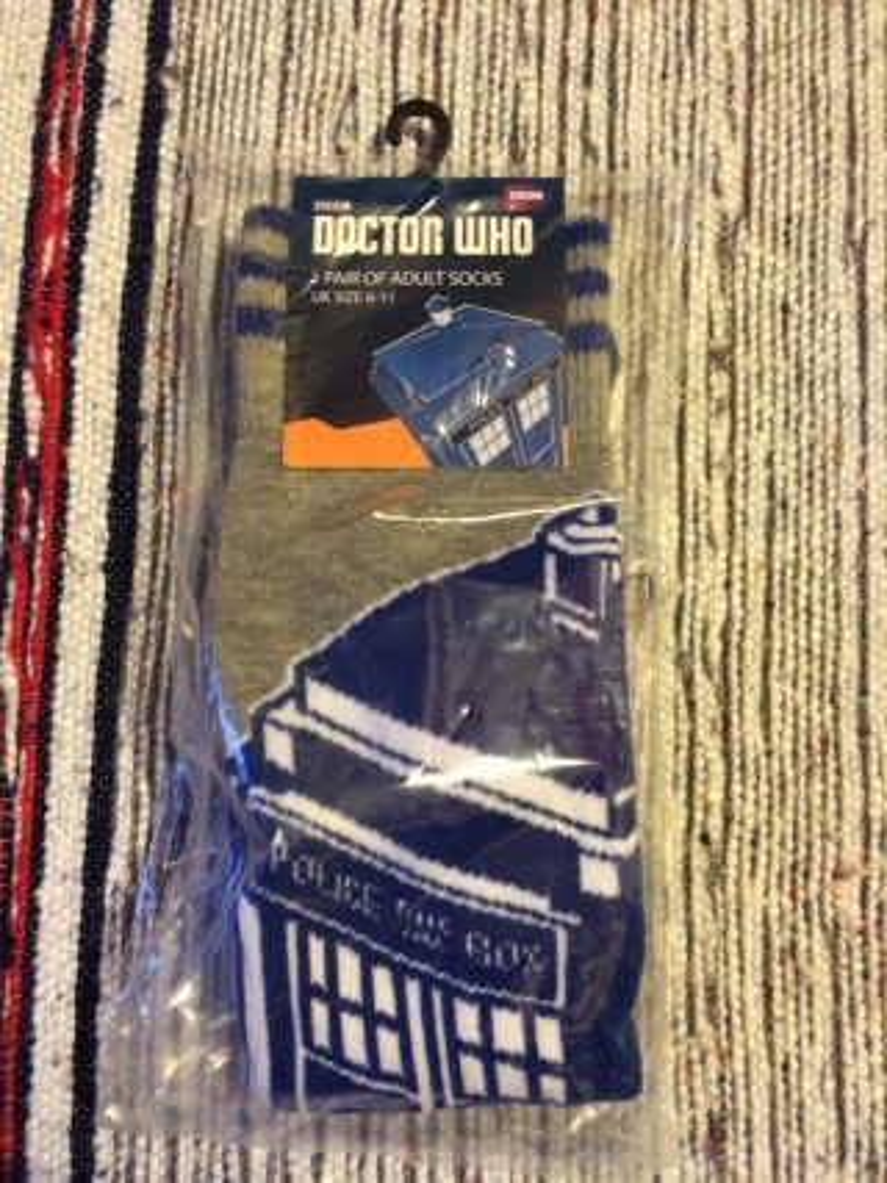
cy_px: 592
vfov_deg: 61.7
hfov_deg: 48.2
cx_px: 444
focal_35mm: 29
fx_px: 991
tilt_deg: -83.9
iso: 400
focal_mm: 4.15
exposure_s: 1/17
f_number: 2.2
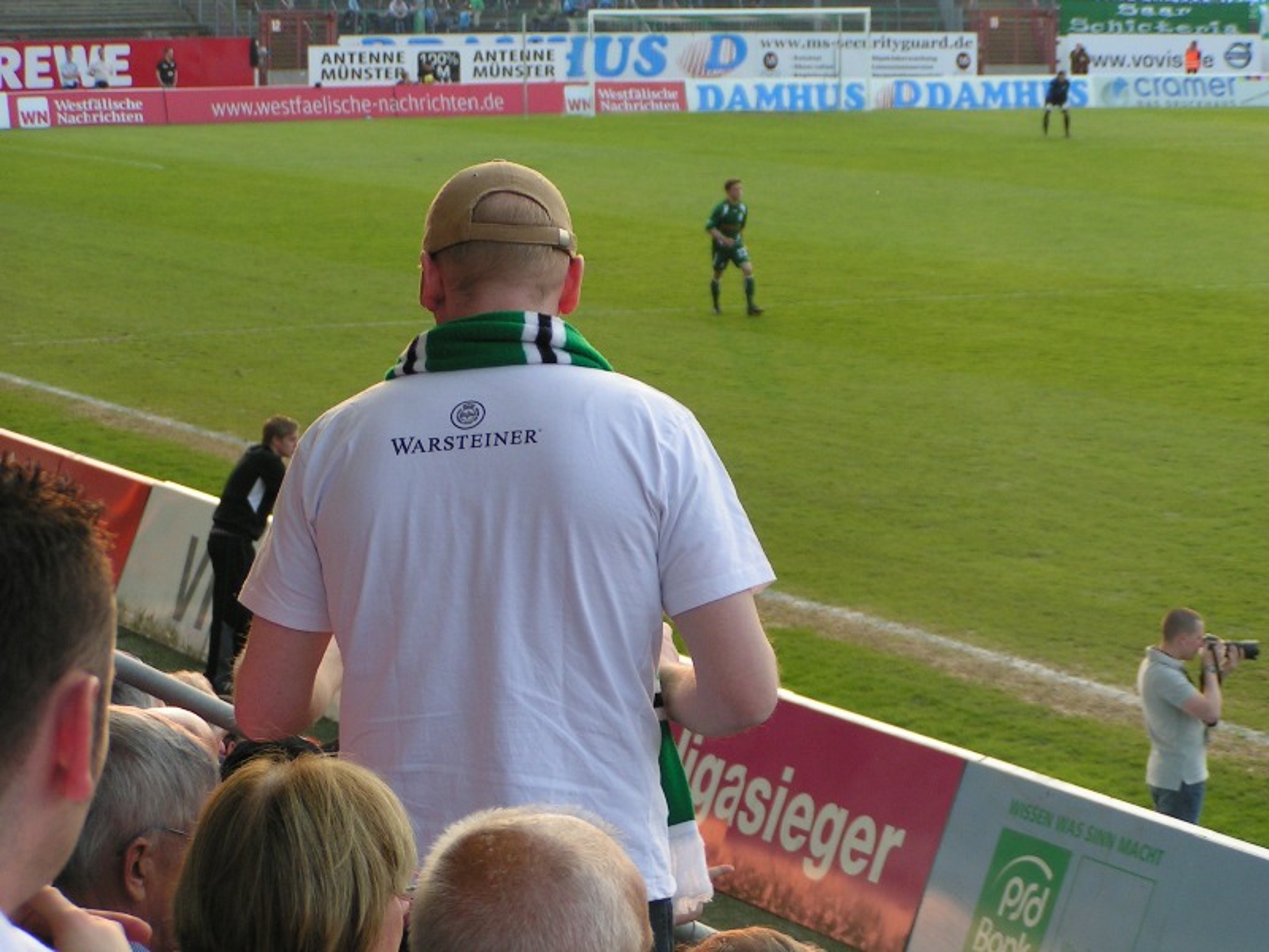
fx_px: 4582
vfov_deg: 11.9
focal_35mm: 125
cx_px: 634
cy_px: 476
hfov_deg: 15.8
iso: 64
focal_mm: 19.1
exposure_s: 1/125
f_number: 3.5
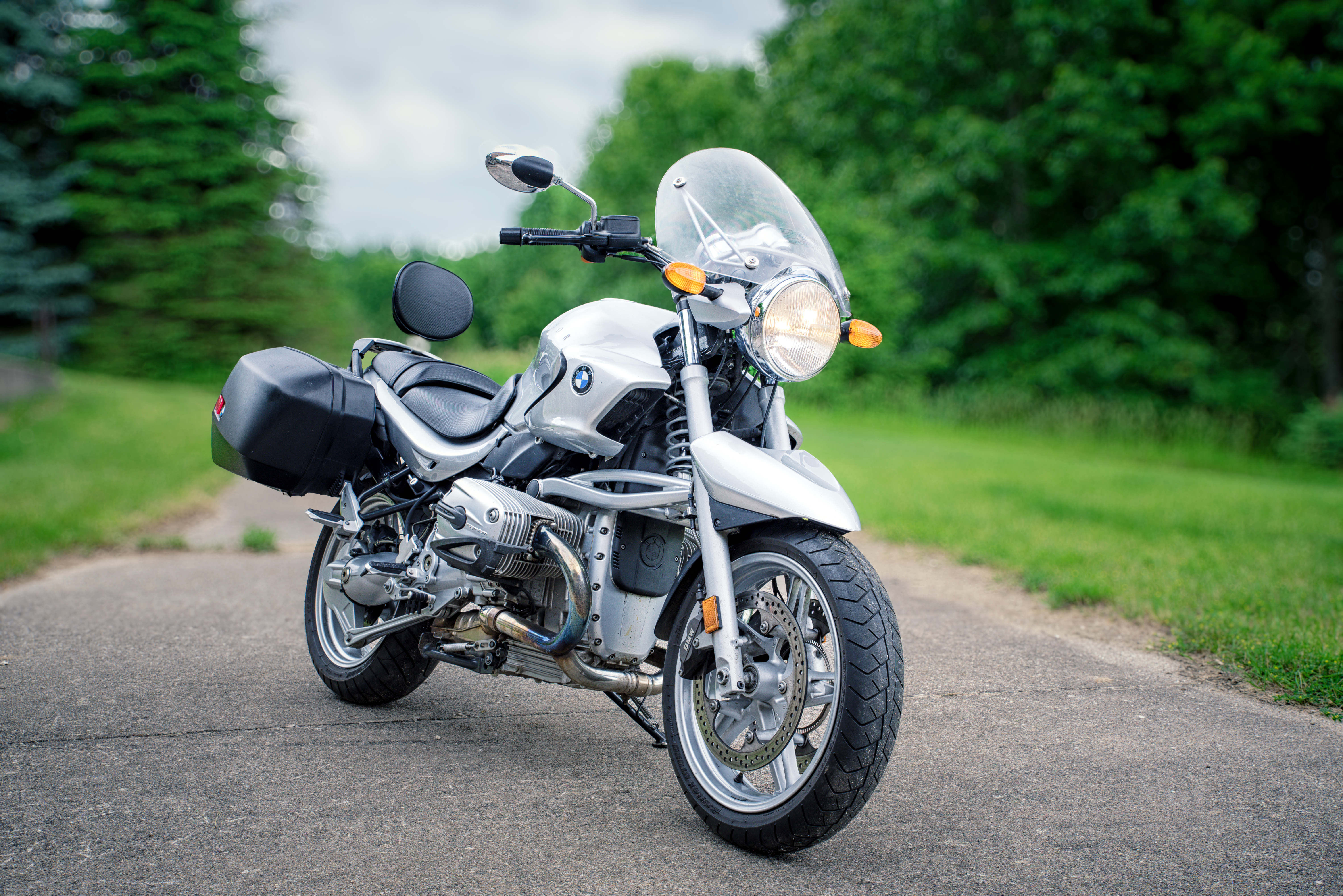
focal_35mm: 38
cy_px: 448
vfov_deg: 35.1
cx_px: 672
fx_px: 1418
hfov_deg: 50.7
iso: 200
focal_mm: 38
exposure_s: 1/40
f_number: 8
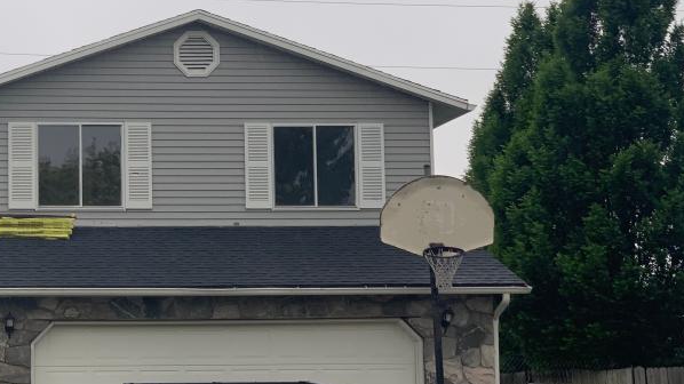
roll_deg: +0.0
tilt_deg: +6.9
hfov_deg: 21.7
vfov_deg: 12.5
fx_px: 1759
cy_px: 173
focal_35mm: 97
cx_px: 137
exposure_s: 1/116
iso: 16
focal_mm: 6
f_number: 2.4
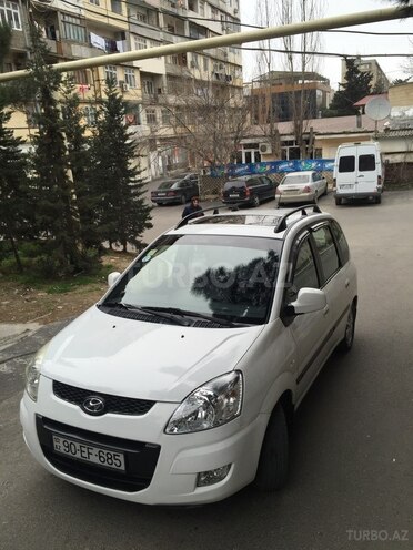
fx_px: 461
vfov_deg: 61.7
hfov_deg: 48.2
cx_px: 206
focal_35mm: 29
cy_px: 275
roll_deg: +4.5
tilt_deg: -18.3
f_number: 2.2
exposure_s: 1/842
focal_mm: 4.15
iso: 32
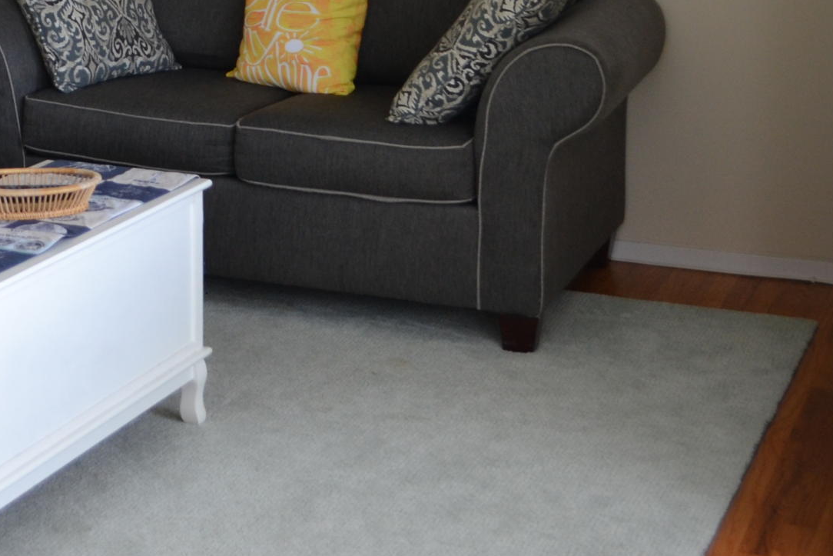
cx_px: 91
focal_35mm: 83
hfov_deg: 23.8
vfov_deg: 15.6
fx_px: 1921
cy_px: -174
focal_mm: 20
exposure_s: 1/80
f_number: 4.5
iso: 400
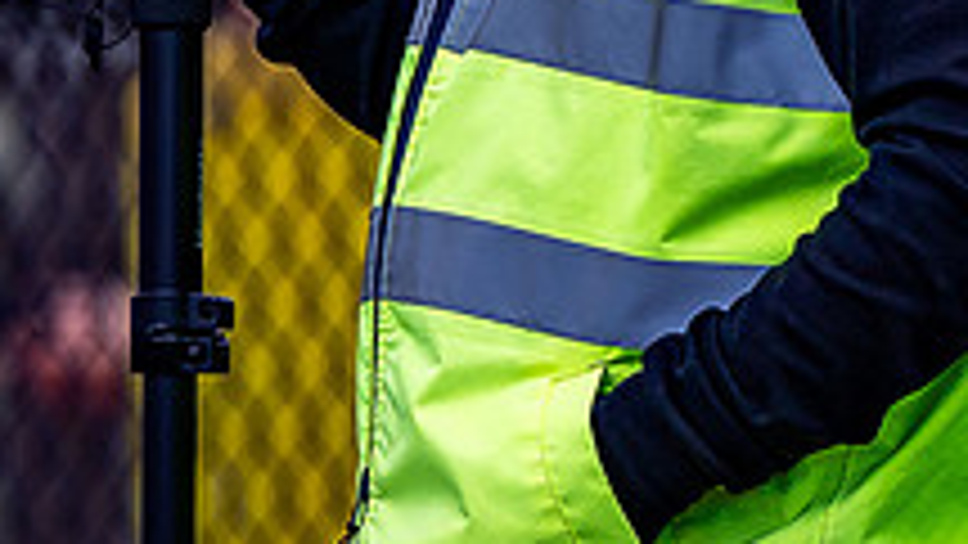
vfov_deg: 0.5
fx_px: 61481
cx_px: 1255
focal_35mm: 2395
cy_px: -426
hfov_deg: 0.9
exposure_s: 1/1600
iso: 160
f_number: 4
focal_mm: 500
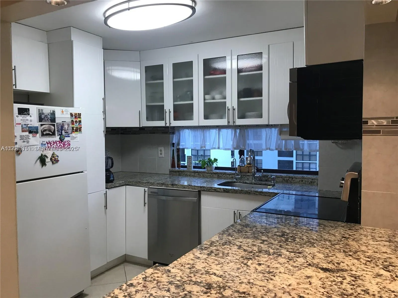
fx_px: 322
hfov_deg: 63.4
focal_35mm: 28
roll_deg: +0.6
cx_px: 199
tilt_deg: -3.6
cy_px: 149
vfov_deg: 49.7
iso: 25
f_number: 1.8
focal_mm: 3.99
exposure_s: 1/30
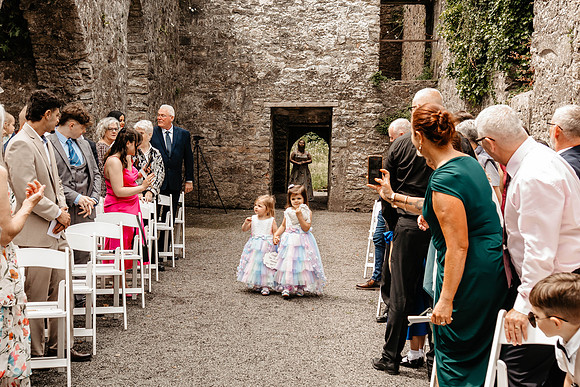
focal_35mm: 56
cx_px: 279
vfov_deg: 24.4
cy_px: 193
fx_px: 897
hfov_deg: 35.8
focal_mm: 35
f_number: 5.6
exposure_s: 1/320
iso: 800
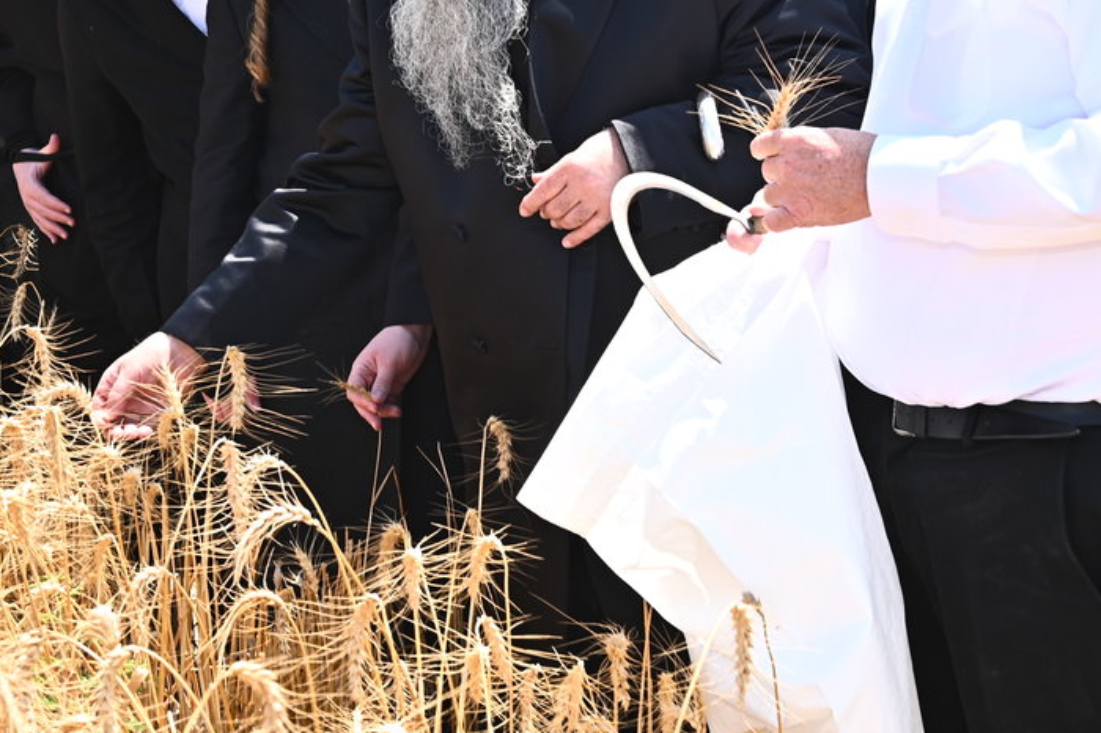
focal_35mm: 76
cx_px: 621
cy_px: 169
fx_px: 2323
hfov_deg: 26.6
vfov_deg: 17.8
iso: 160
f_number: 8
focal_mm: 38
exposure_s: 1/125
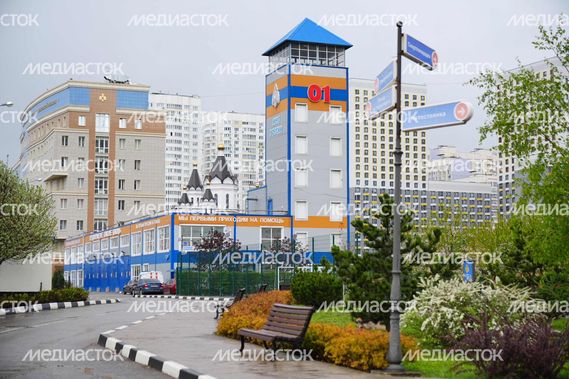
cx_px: 284
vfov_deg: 21.2
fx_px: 1011
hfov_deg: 31.4
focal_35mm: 64
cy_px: 190
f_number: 2.8
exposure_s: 1/4000
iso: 1000
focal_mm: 64
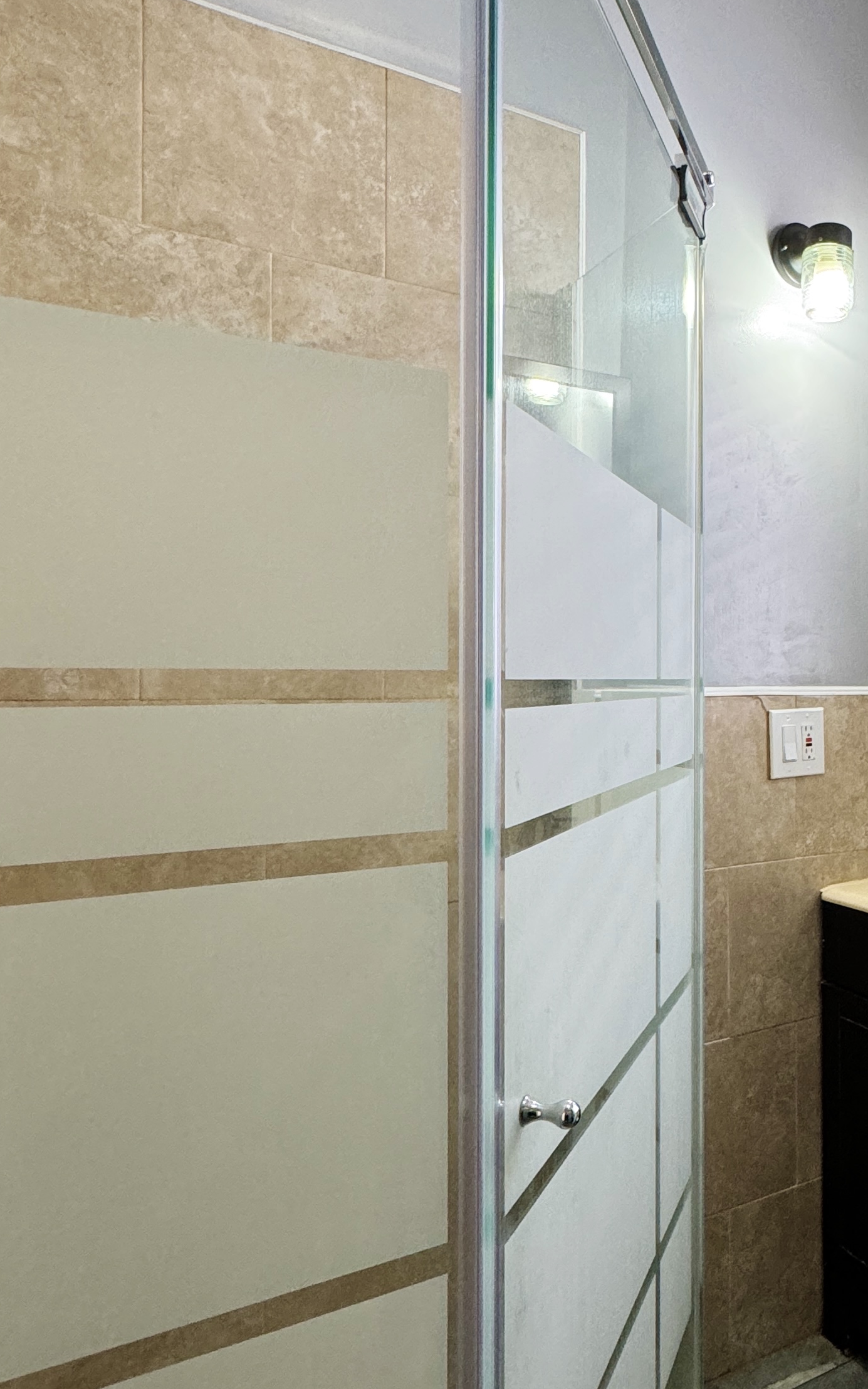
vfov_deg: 68.4
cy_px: 683
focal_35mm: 27
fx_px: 1022
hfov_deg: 43.3
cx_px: 728
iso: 250
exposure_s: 1/120
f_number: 2.2
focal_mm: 2.22
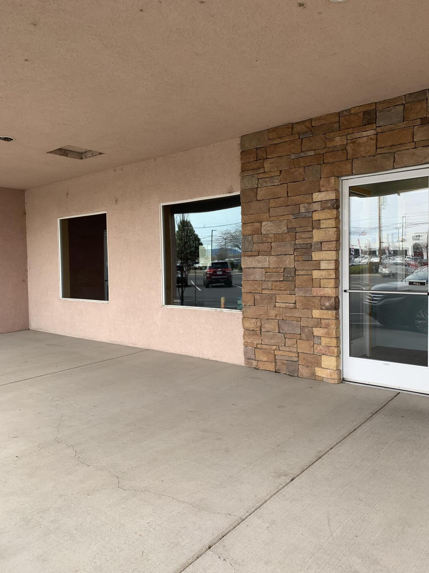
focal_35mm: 26
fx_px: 430
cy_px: 286
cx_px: 214
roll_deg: +0.6
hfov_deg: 53.1
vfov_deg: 67.3
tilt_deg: -1.2
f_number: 1.8
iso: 25
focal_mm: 4.25
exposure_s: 1/216
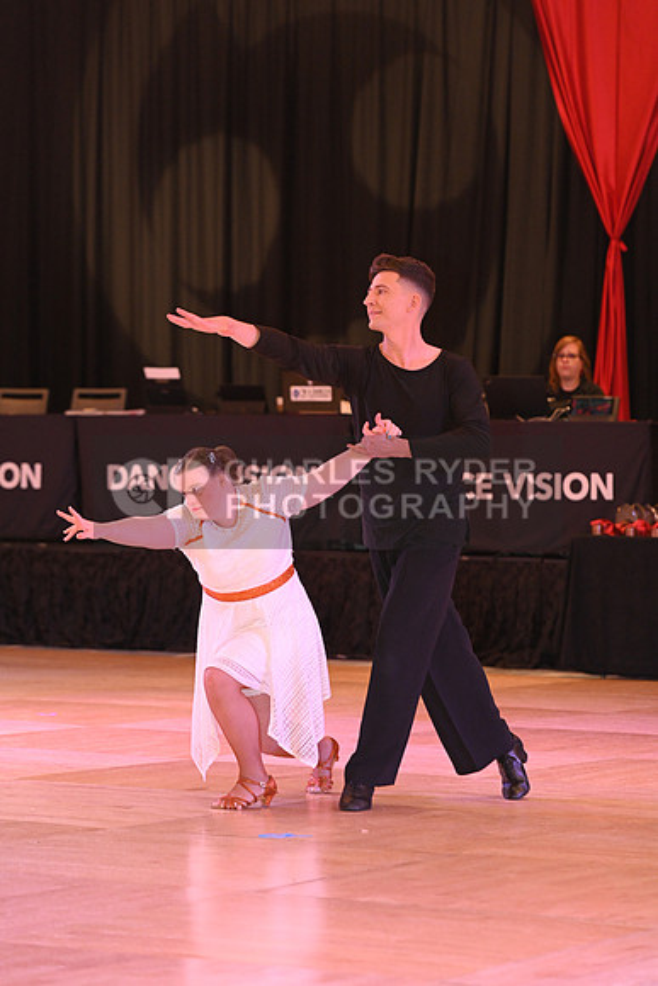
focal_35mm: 135
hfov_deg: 10.2
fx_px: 3699
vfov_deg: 15.2
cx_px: 329
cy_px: 493
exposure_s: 1/200
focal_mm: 135
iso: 3200
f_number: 4.5
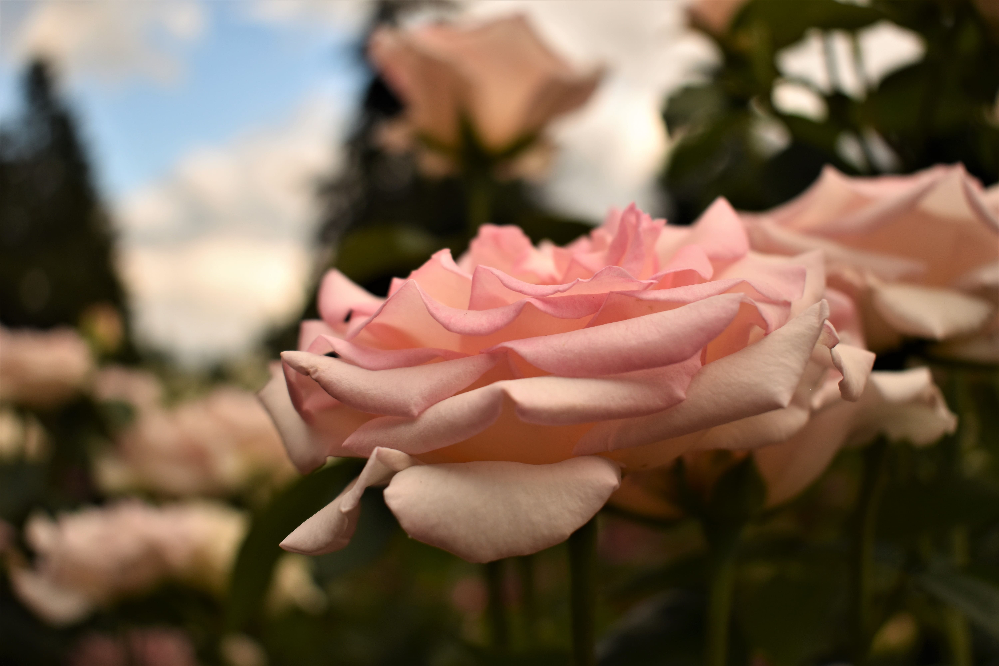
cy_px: 333
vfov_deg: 30.8
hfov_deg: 45.0
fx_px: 1207
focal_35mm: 44
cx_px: 500
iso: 200
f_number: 4.2
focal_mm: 29
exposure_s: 1/1250
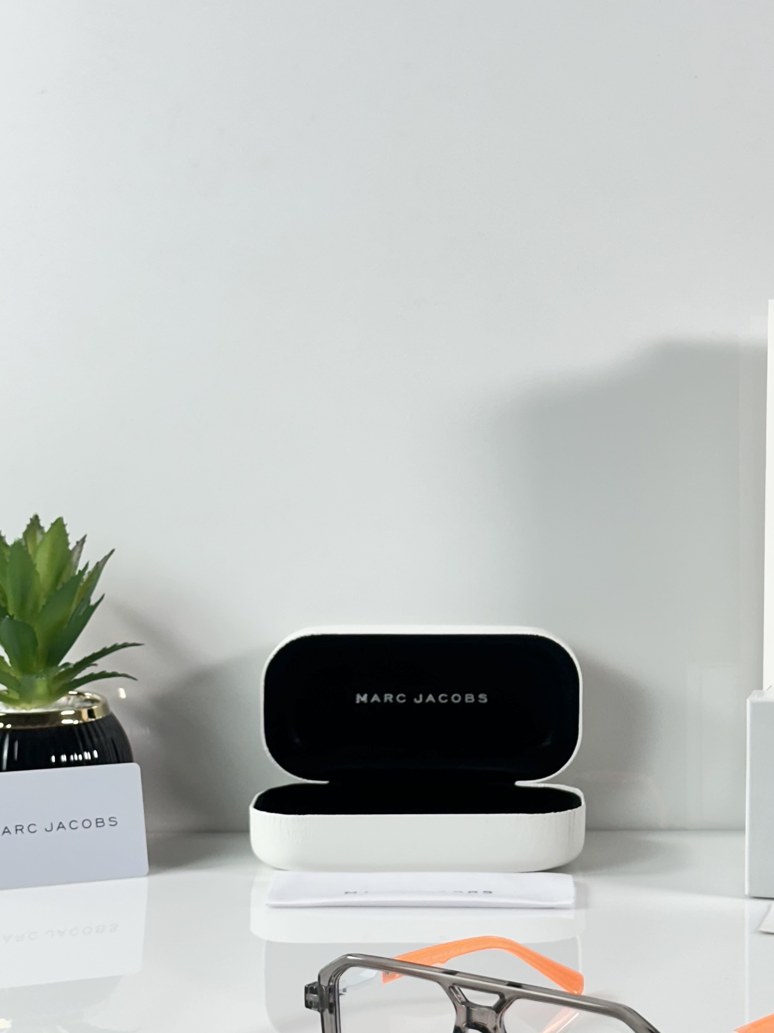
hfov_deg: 19.3
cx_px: 546
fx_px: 2266
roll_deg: -0.4
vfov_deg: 25.7
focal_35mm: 76
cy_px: 556
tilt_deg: -6.4
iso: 64
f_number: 1.78
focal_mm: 6.86
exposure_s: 1/100
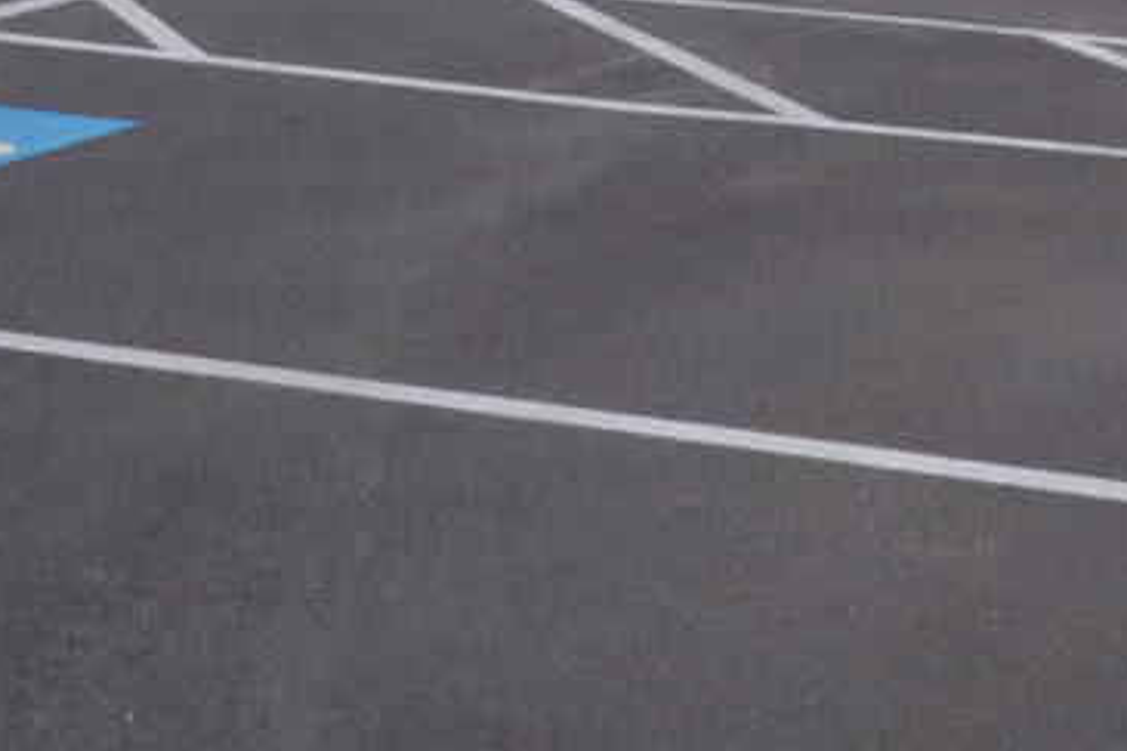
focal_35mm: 121
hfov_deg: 16.8
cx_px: 849
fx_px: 3786
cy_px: -1224
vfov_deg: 9.6
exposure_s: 1/480
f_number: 11
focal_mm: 15
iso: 200
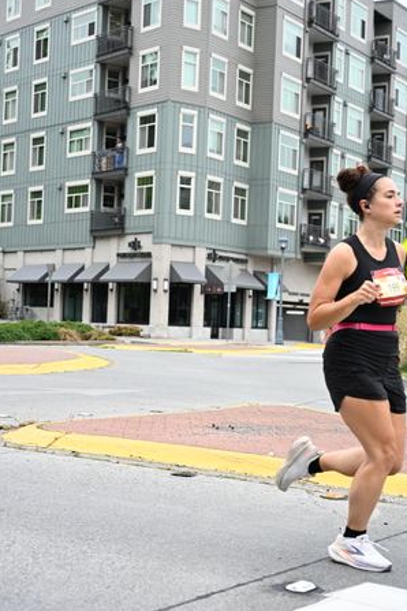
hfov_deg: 21.2
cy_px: 313
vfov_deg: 31.4
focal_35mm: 64
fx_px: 1085
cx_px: 162
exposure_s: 1/800
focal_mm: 52
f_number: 4
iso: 1600
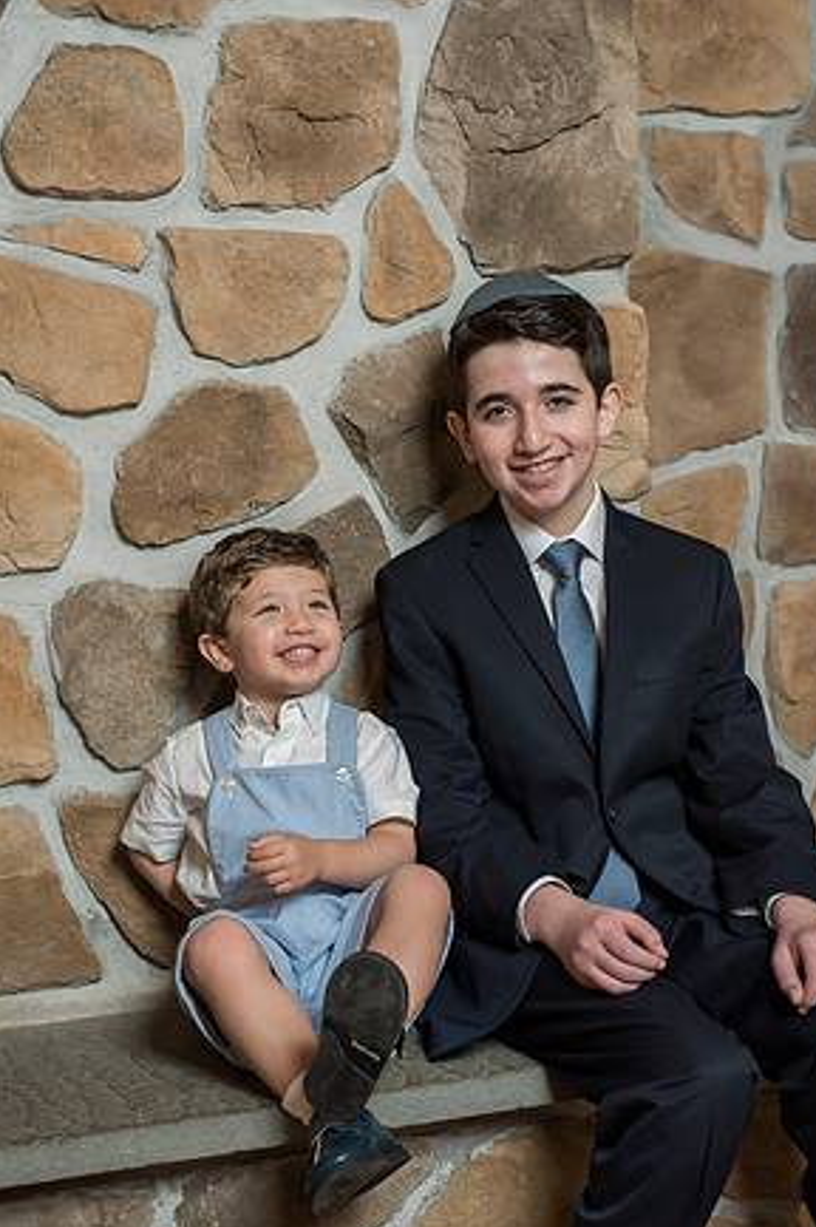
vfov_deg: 38.2
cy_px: 629
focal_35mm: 52
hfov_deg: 26.0
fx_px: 1771
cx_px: 419
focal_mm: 50
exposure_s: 1/125
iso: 800
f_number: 4
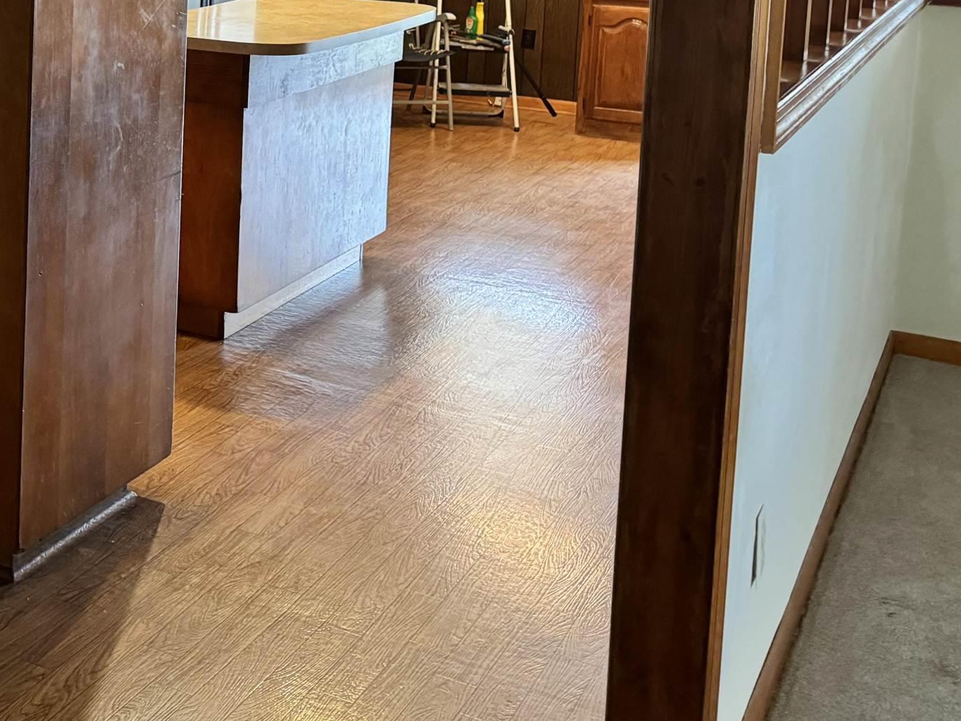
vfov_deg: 25.8
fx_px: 1499
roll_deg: -2.0
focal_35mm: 54
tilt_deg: -7.3
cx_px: -2
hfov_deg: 32.6
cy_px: 19
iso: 640
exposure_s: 1/40
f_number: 1.78
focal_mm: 6.76
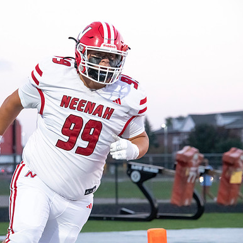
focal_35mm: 205
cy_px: 122
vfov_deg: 8.5
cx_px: 76
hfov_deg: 8.5
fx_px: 1628
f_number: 7.1
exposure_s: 1/400
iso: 10000
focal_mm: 160
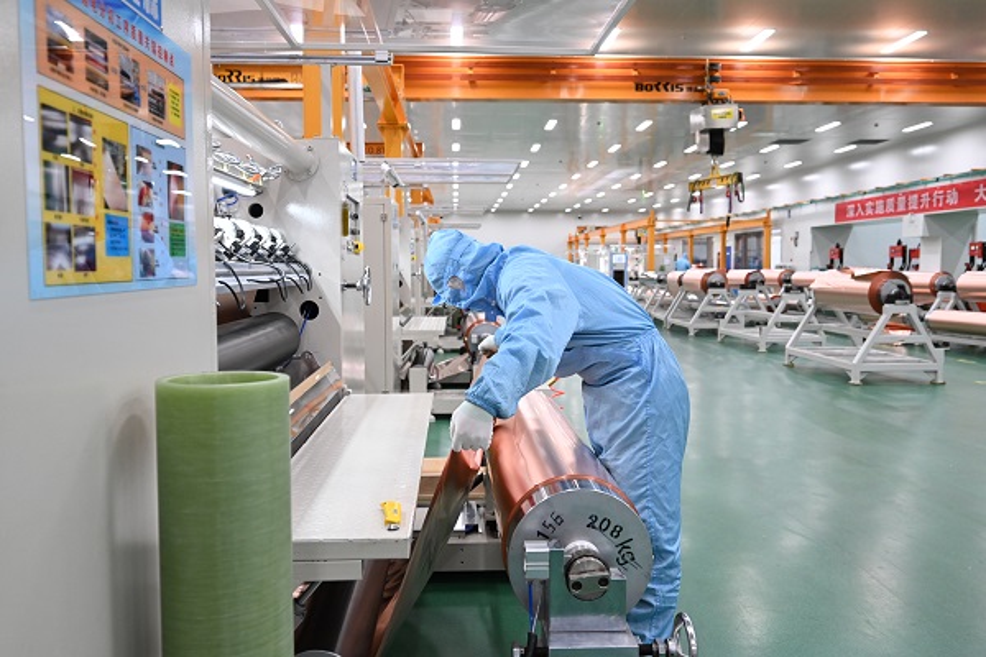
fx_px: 822
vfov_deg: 43.6
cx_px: 493
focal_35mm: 30
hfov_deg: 61.9
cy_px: 328
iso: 2000
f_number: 4.5
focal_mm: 30
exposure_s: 1/100
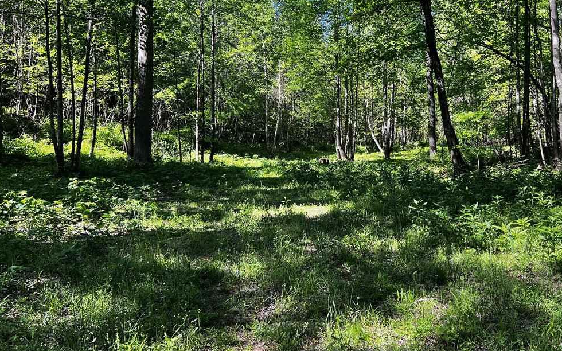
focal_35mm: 36
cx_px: 346
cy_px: 125
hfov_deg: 53.5
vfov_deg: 35.1
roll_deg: +0.4
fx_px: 551
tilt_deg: +0.0
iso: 50
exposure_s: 1/418
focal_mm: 5.7
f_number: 1.5
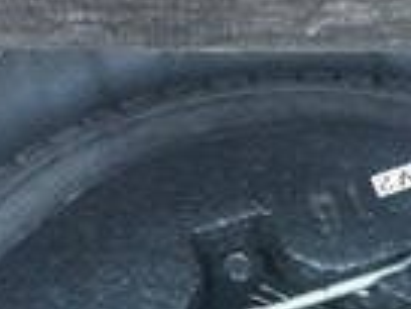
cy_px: 529
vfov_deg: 10.0
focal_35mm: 141
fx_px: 1674
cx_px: 351
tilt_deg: -65.4
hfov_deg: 13.9
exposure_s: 1/33
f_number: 2.2
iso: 80
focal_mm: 4.15
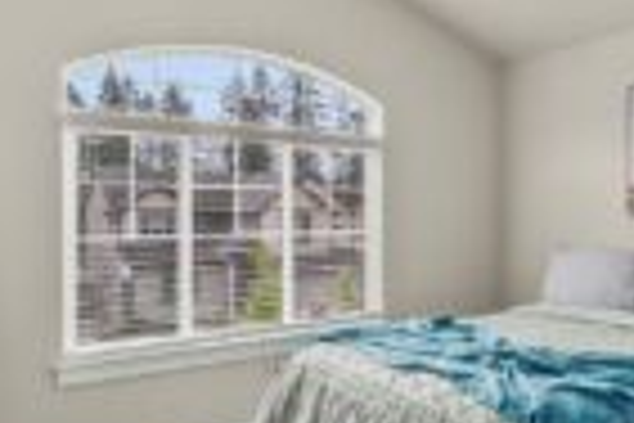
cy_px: 218
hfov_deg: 53.7
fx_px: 599
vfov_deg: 38.9
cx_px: 463
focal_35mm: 34
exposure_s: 1/30
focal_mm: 12
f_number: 7.1
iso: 1250
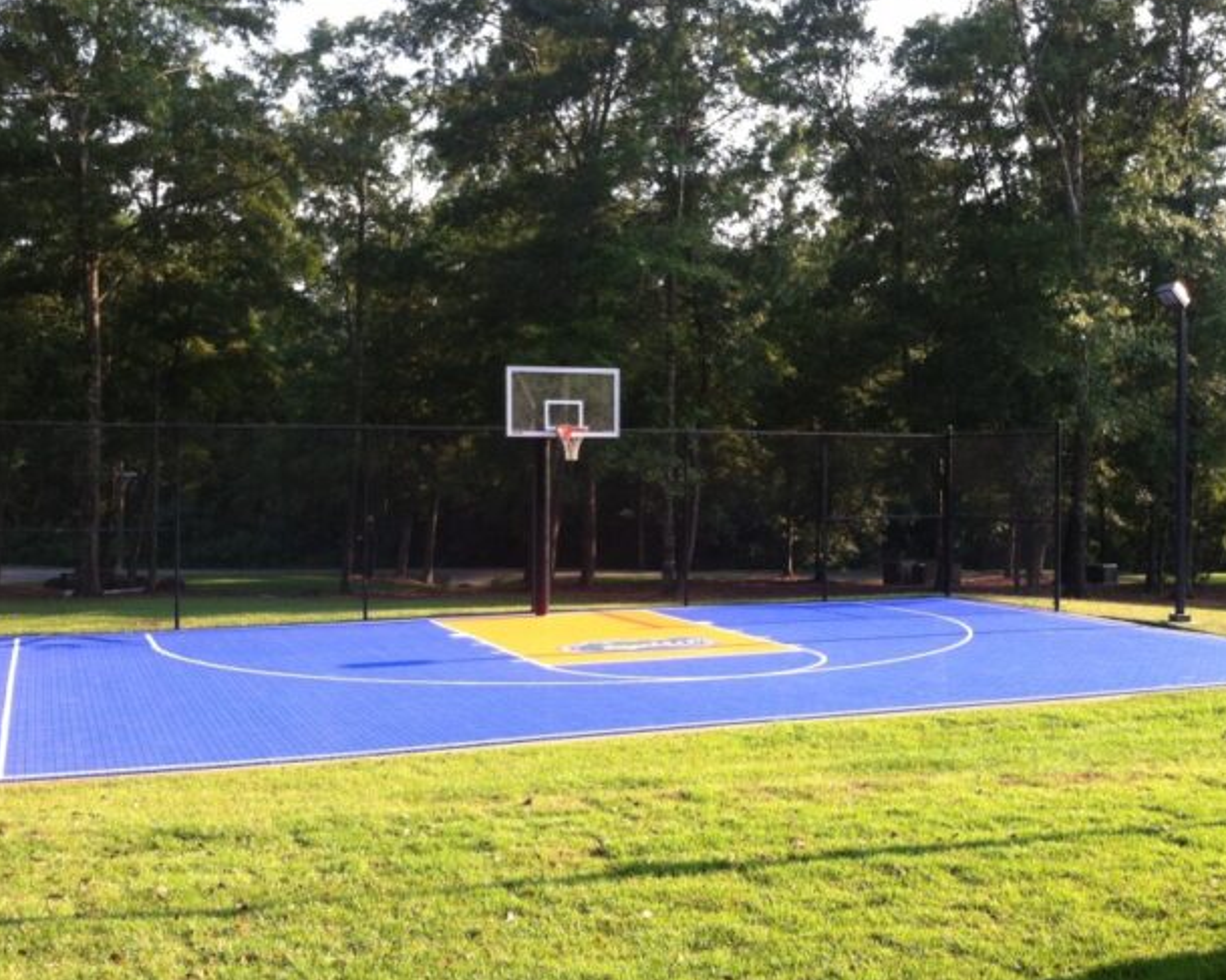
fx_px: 1560
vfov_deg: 34.9
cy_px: 480
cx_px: 701
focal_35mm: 43
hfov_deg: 42.8
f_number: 2.8
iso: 80
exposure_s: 1/207
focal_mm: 3.85
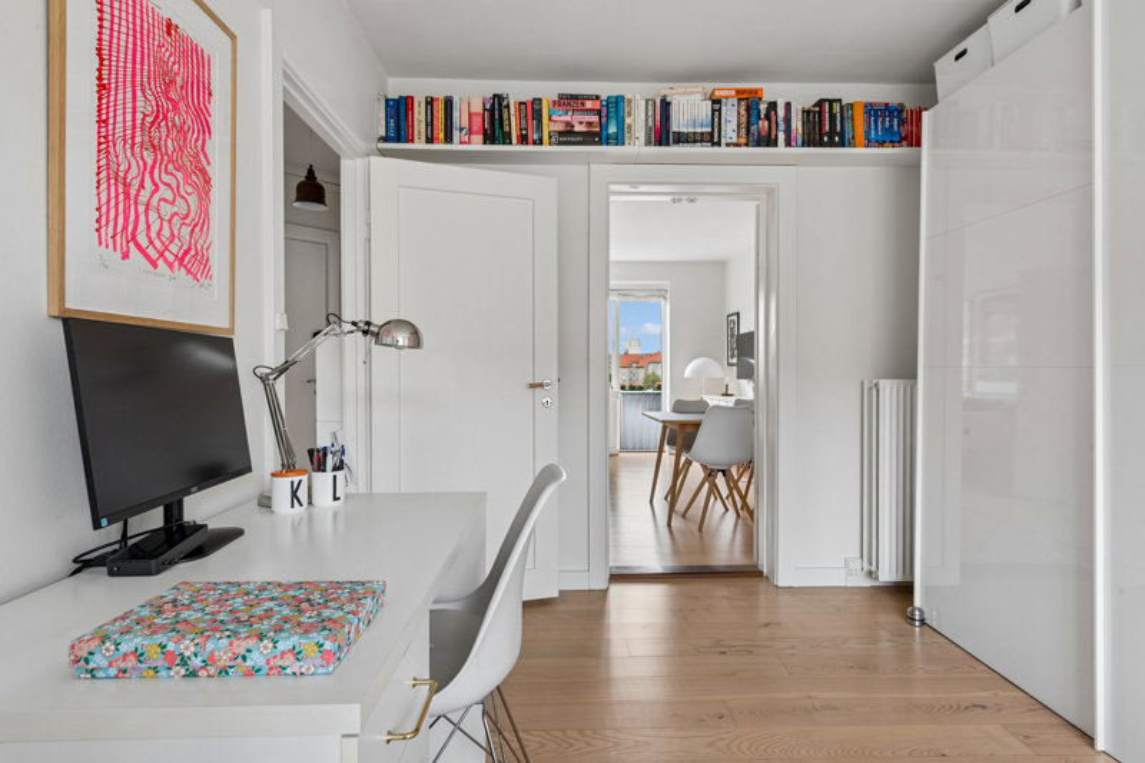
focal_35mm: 19
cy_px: 382
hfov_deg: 86.9
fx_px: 604
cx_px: 572
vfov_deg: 64.5
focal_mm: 19
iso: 400
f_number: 13
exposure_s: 1/8
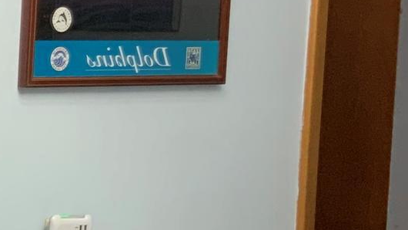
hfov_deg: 14.8
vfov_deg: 9.8
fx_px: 1320
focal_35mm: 122
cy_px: 274
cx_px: -380
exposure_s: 1/60
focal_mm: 3
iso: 50
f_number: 1.8
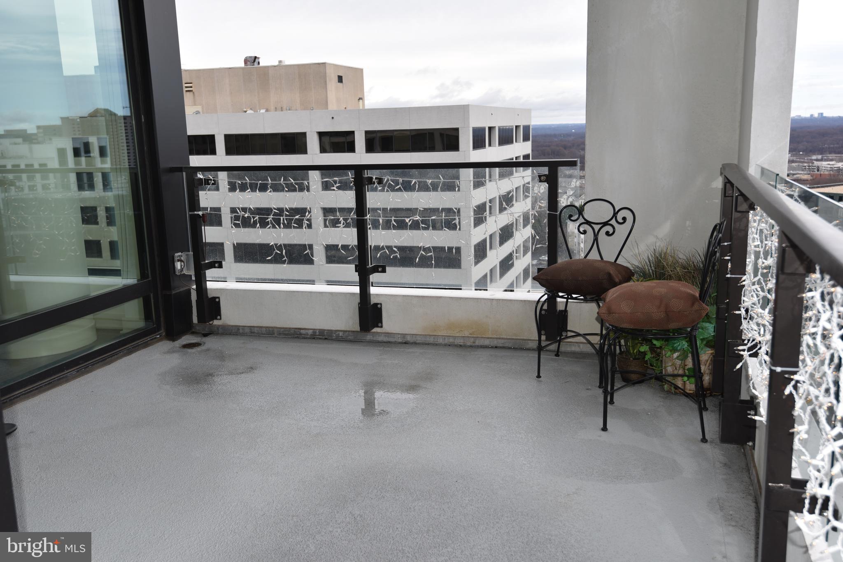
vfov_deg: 41.1
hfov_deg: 58.7
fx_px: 750
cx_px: 422
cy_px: 281
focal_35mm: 32
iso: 100
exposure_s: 1/125
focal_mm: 32
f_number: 5.6
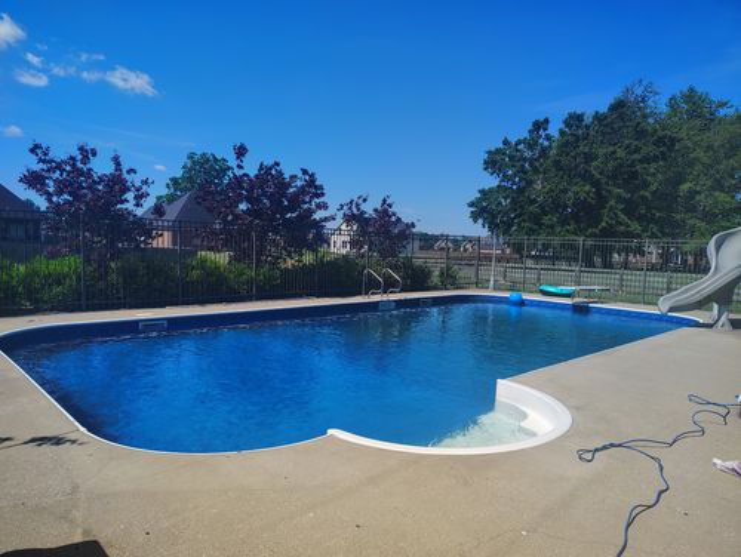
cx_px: 370
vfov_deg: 56.9
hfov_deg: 71.5
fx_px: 514
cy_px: 278
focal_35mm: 24
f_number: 1.8
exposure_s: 1/1484
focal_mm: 5.56
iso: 100
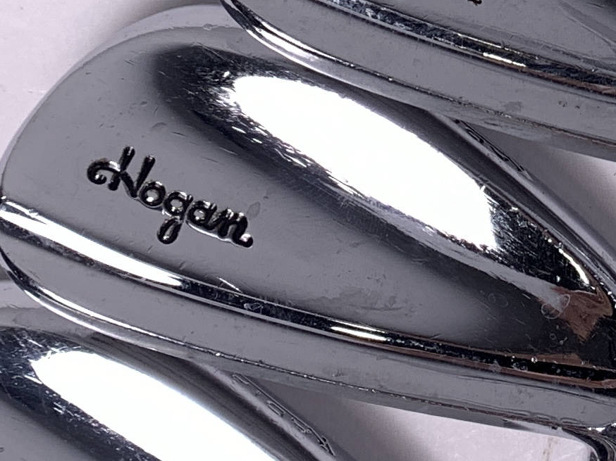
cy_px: -272
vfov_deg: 11.7
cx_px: 631
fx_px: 2135
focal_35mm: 120
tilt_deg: -84.9
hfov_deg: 16.1
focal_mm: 4.25
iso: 25
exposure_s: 1/260
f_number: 1.8
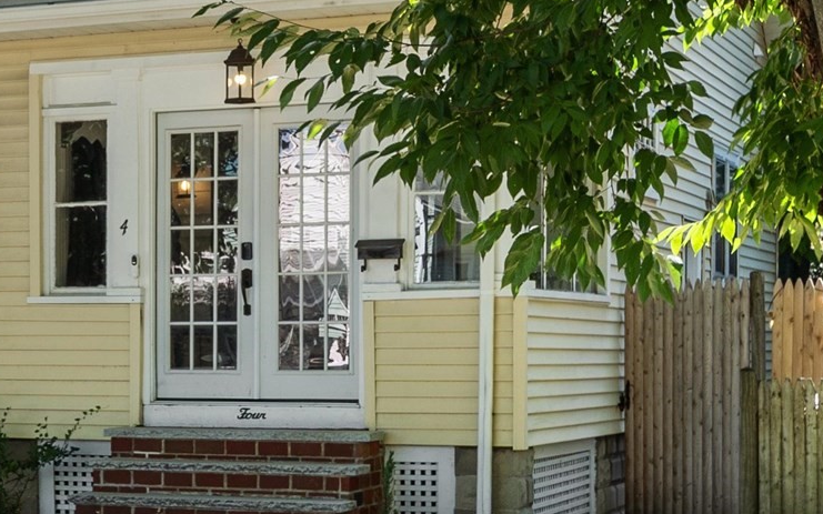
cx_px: 21
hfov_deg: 21.6
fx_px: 2086
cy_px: 29
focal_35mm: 93
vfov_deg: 13.9
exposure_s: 1/60
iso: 160
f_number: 8
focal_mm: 22
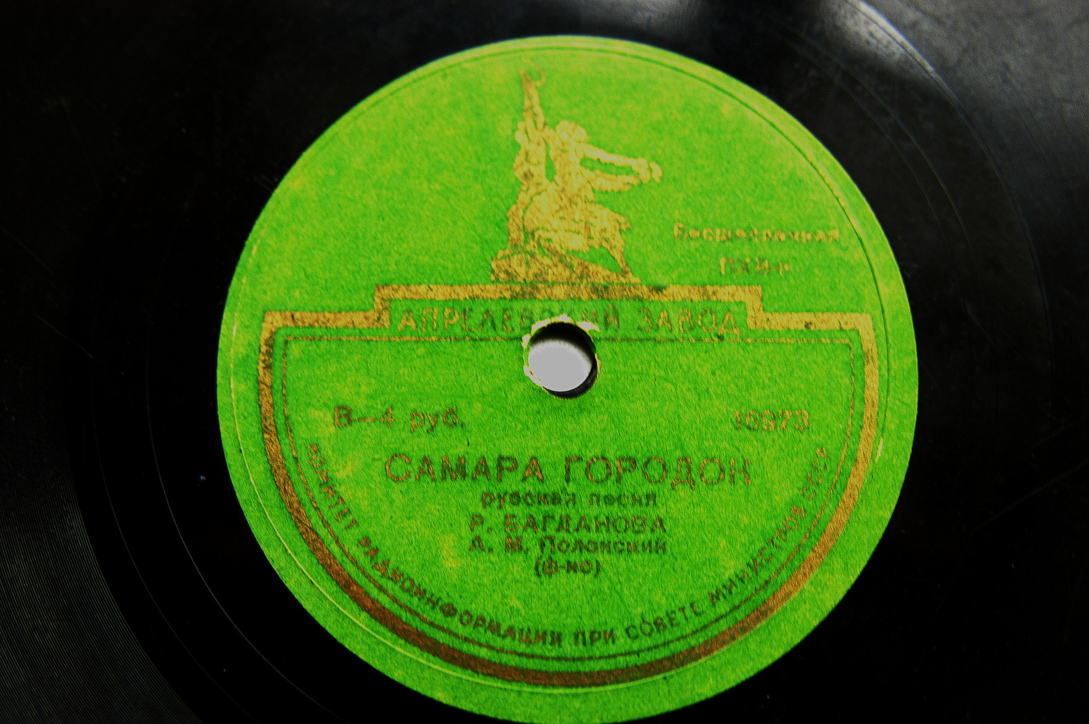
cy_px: 362
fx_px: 1587
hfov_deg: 37.9
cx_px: 544
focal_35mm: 52
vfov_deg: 25.7
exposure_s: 1/40
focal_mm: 35
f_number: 3.3
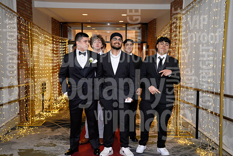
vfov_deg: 31.9
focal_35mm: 42
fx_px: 272
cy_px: 78
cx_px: 116
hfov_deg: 46.4
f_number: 5
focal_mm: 42
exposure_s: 1/125
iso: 3200
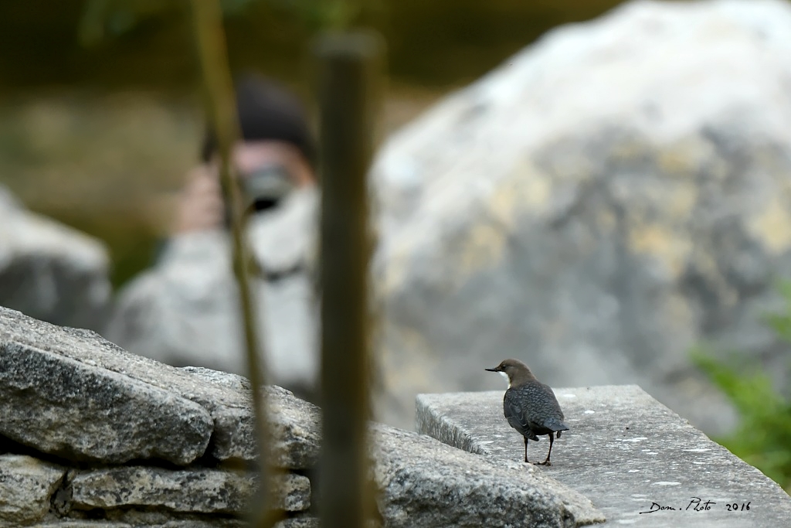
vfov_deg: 1.8
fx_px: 16480
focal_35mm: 750
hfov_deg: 2.7
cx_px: 396
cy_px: 264
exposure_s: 1/500
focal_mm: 500
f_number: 4
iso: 640
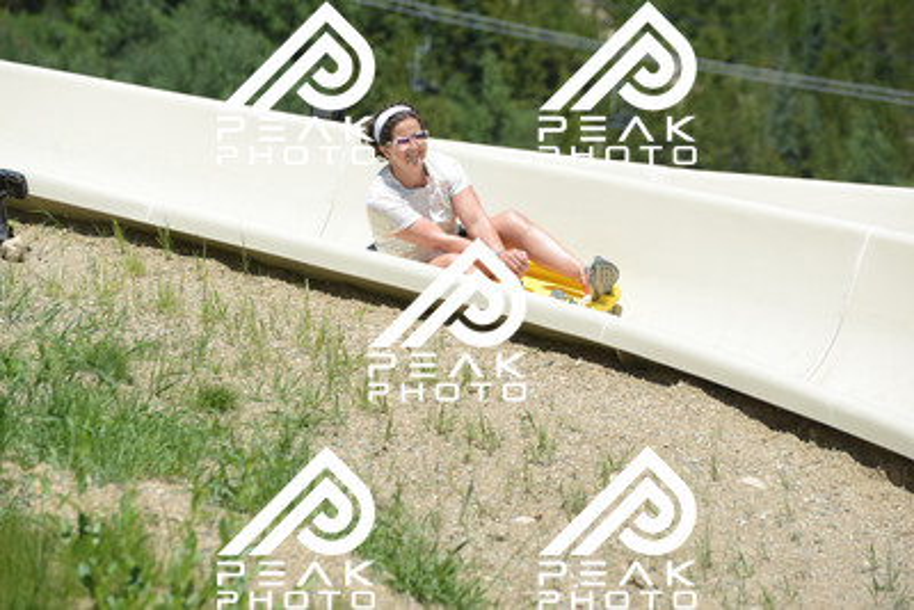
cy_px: 305
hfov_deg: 10.5
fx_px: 4952
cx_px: 457
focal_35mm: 195
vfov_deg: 7.0
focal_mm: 195
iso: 400
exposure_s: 1/1250
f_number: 6.3
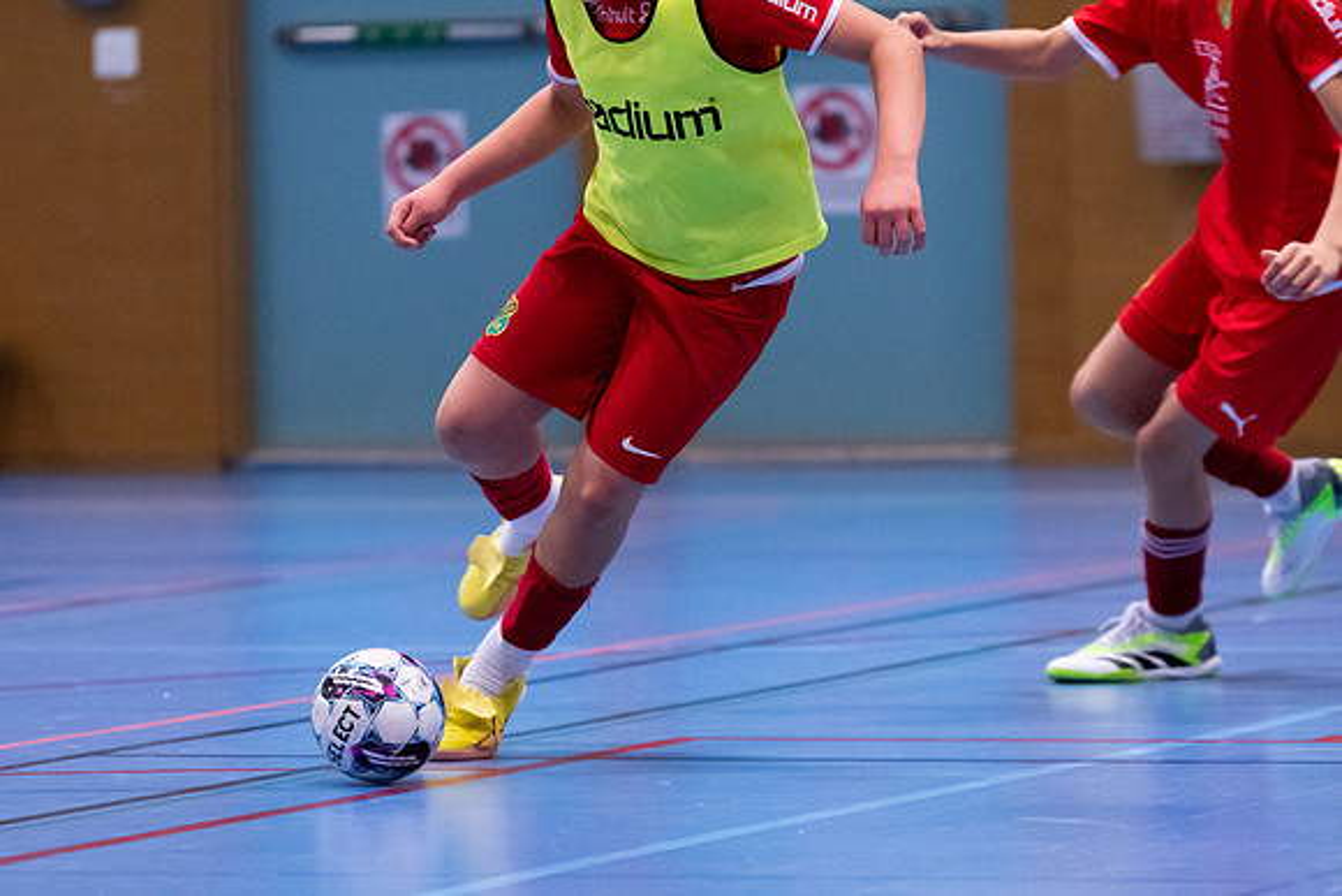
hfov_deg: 7.3
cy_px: 448
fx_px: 10457
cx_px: 671
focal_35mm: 280
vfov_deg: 4.9
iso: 6400
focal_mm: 185
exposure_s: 1/640
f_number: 3.5
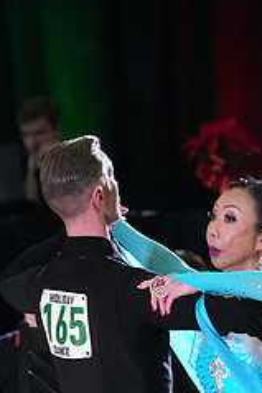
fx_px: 5319
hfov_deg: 2.8
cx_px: 131
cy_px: 462
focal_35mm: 488
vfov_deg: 4.2
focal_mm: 200
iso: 10000
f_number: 5
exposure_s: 1/400
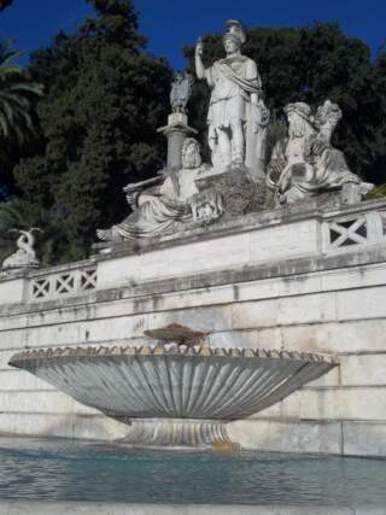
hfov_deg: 36.8
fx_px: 580
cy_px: 258
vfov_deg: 47.9
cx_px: 193
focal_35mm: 39
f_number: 9.9
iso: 64
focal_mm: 7.1
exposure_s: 1/200
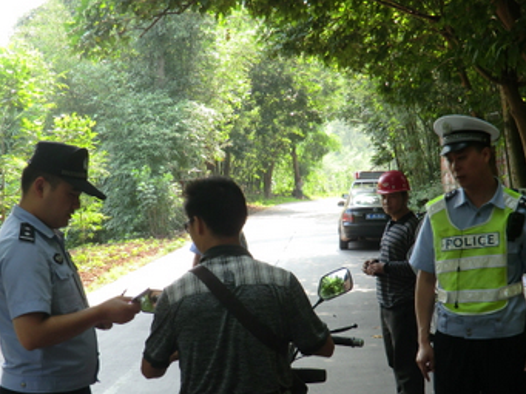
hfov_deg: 28.2
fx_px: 1047
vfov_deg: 21.2
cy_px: 267
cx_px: 284
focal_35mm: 69
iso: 64
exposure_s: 1/60
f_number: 4
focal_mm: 8.4
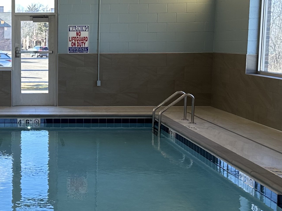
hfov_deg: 25.3
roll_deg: +0.1
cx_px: 33
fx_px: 611
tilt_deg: -7.7
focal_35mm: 75
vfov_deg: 19.6
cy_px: 121
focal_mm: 6.86
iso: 80
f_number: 1.78
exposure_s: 1/139
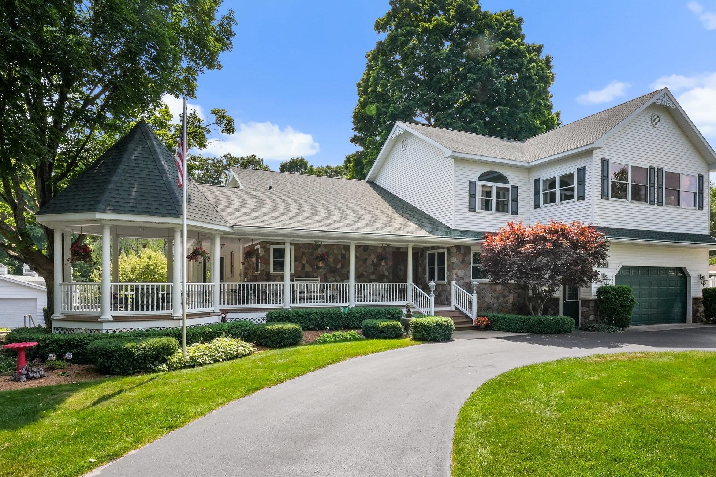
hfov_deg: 78.3
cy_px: 246
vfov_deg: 57.0
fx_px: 440
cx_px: 370
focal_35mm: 22
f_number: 22
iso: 2000
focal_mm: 21.1
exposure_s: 1/60
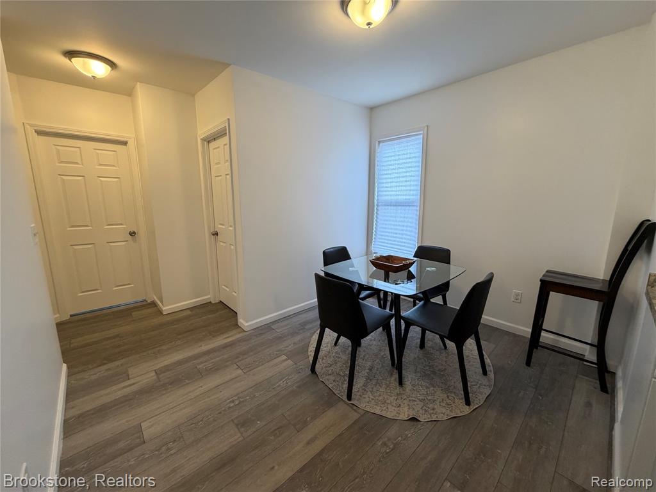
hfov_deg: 102.1
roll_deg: -0.4
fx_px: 265
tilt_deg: -9.2
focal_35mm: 14
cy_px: 246
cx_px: 328
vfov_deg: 85.7
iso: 250
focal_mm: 2.22
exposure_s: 1/121
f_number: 2.2
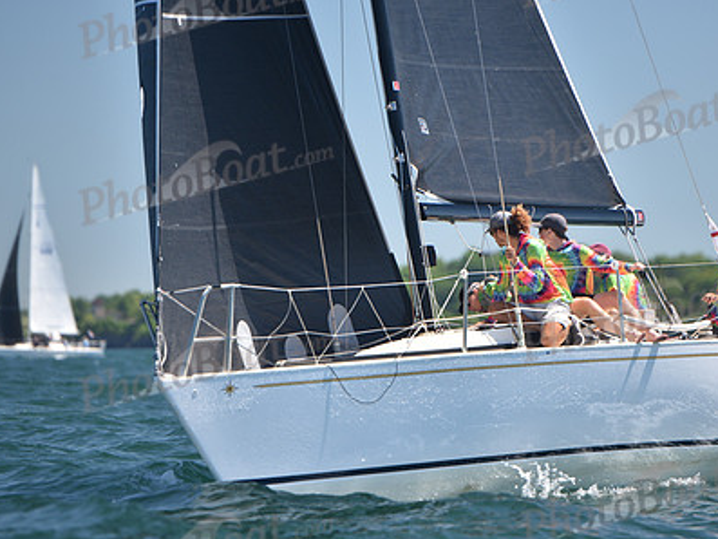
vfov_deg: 5.3
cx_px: 429
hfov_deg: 7.0
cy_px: 247
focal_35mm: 281
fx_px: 5830
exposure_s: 1/1000
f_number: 2.8
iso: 200
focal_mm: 200
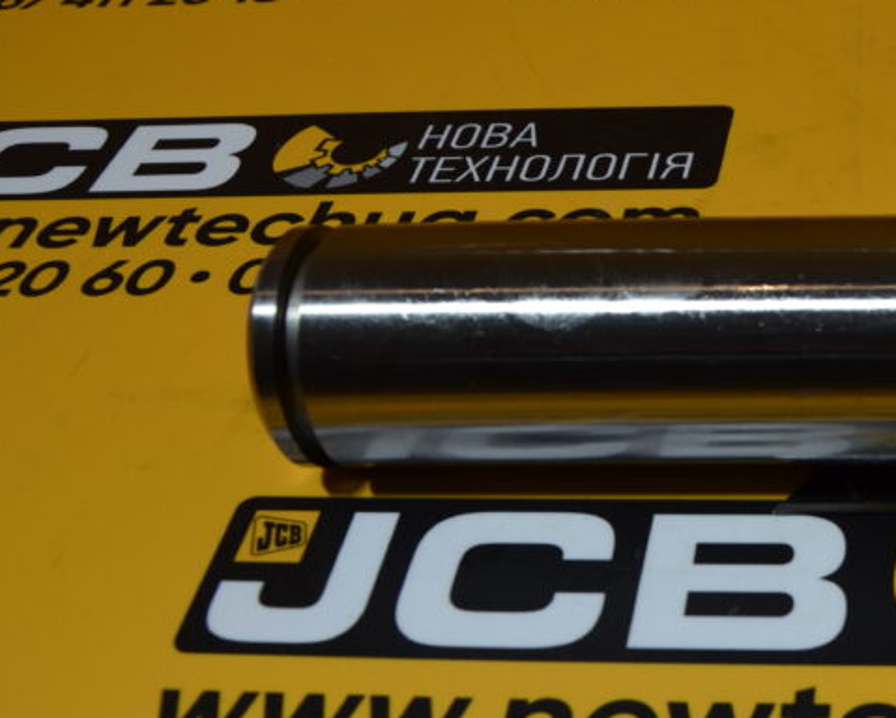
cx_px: 915
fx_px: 1433
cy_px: 411
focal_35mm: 54
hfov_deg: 31.8
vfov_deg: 28.1
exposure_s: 1/60
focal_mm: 18
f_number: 5.6
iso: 200
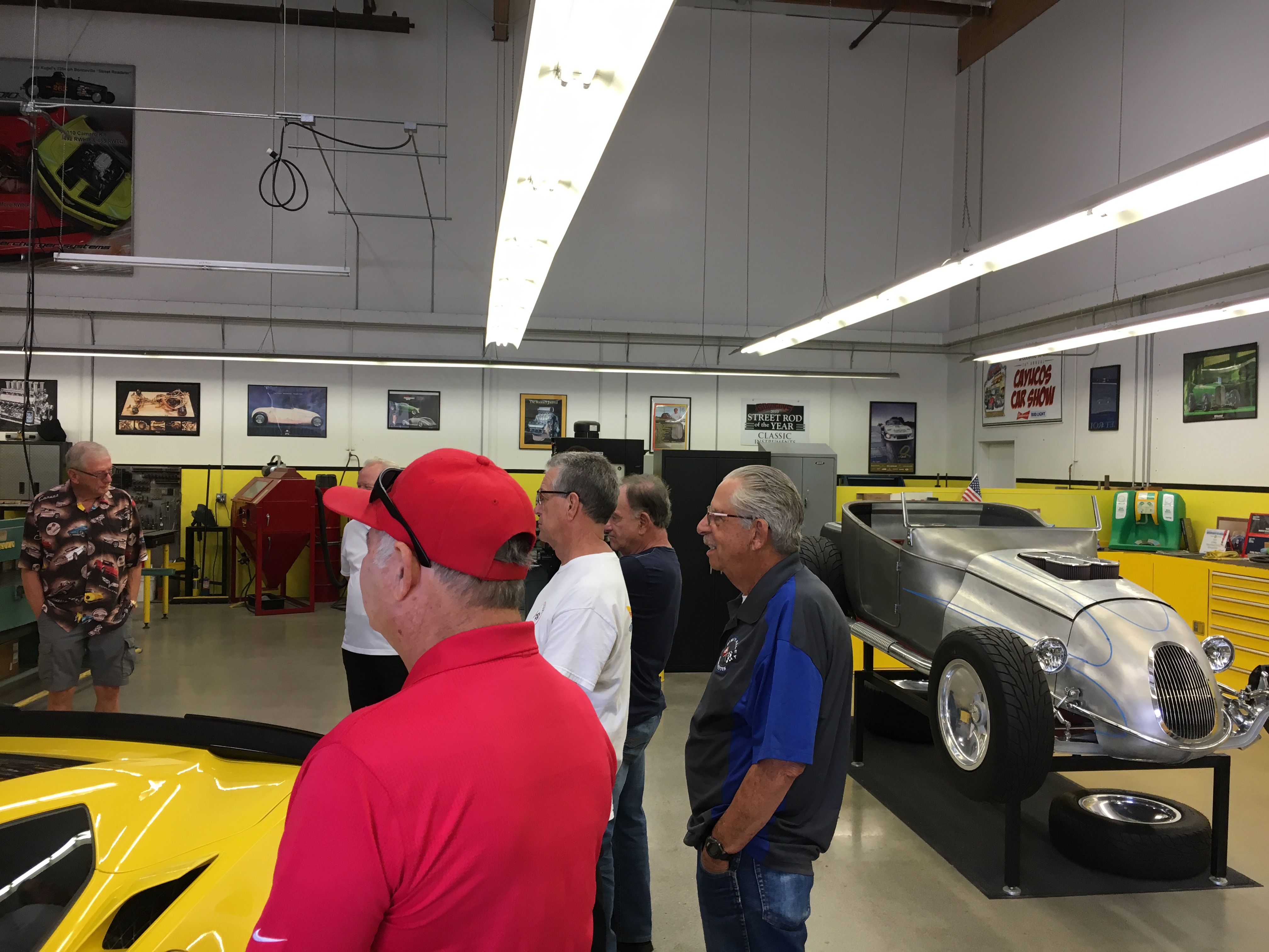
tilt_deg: -1.6
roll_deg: -2.1
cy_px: 476
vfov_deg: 48.2
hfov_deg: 61.7
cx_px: 634
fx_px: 1063
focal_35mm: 29
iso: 32
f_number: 2.2
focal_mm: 4.15
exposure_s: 1/40
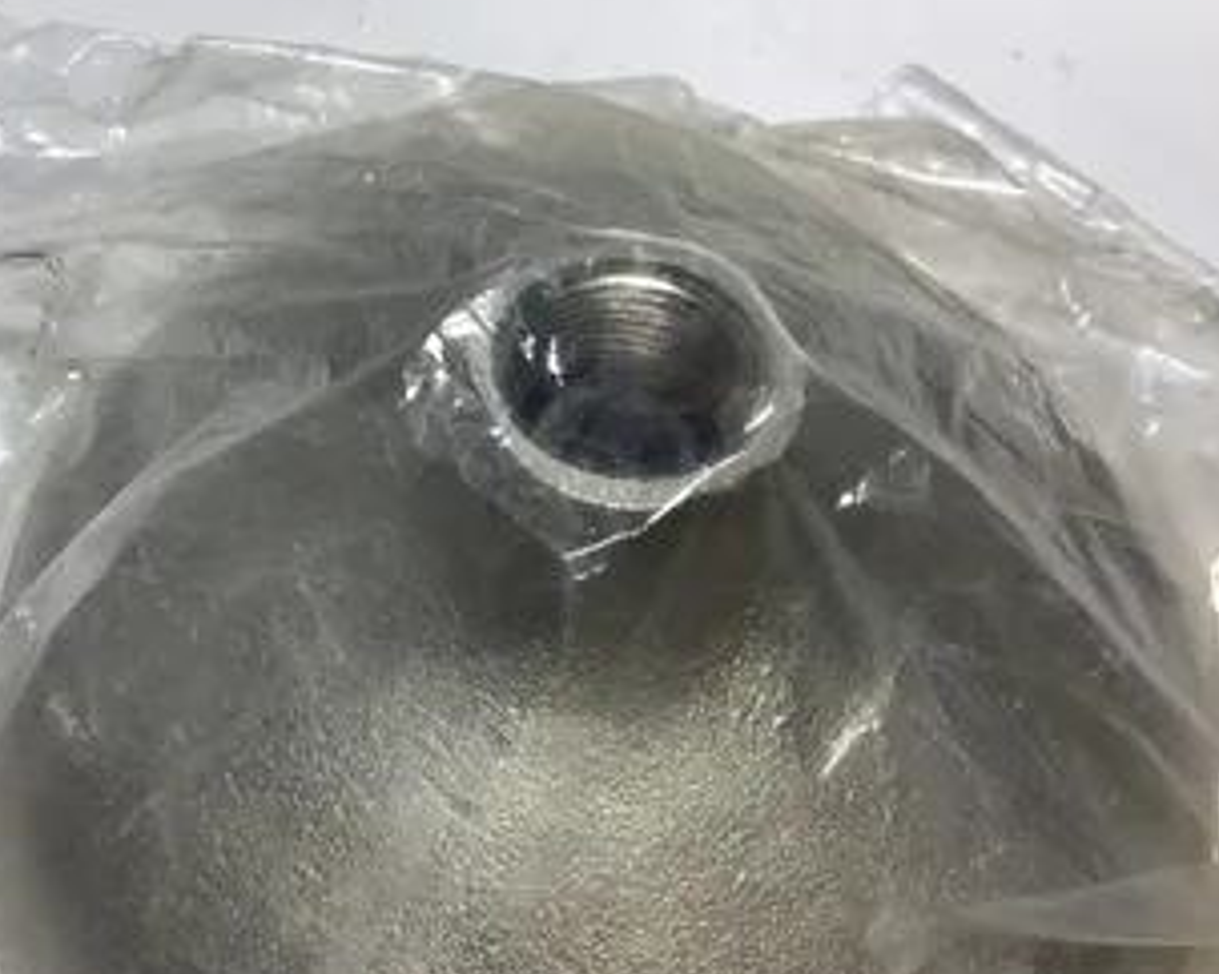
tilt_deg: -58.5
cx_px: 455
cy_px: 475
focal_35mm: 40
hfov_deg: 45.4
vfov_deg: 37.3
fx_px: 1442
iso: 25
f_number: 2.4
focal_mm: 3.3
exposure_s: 1/138
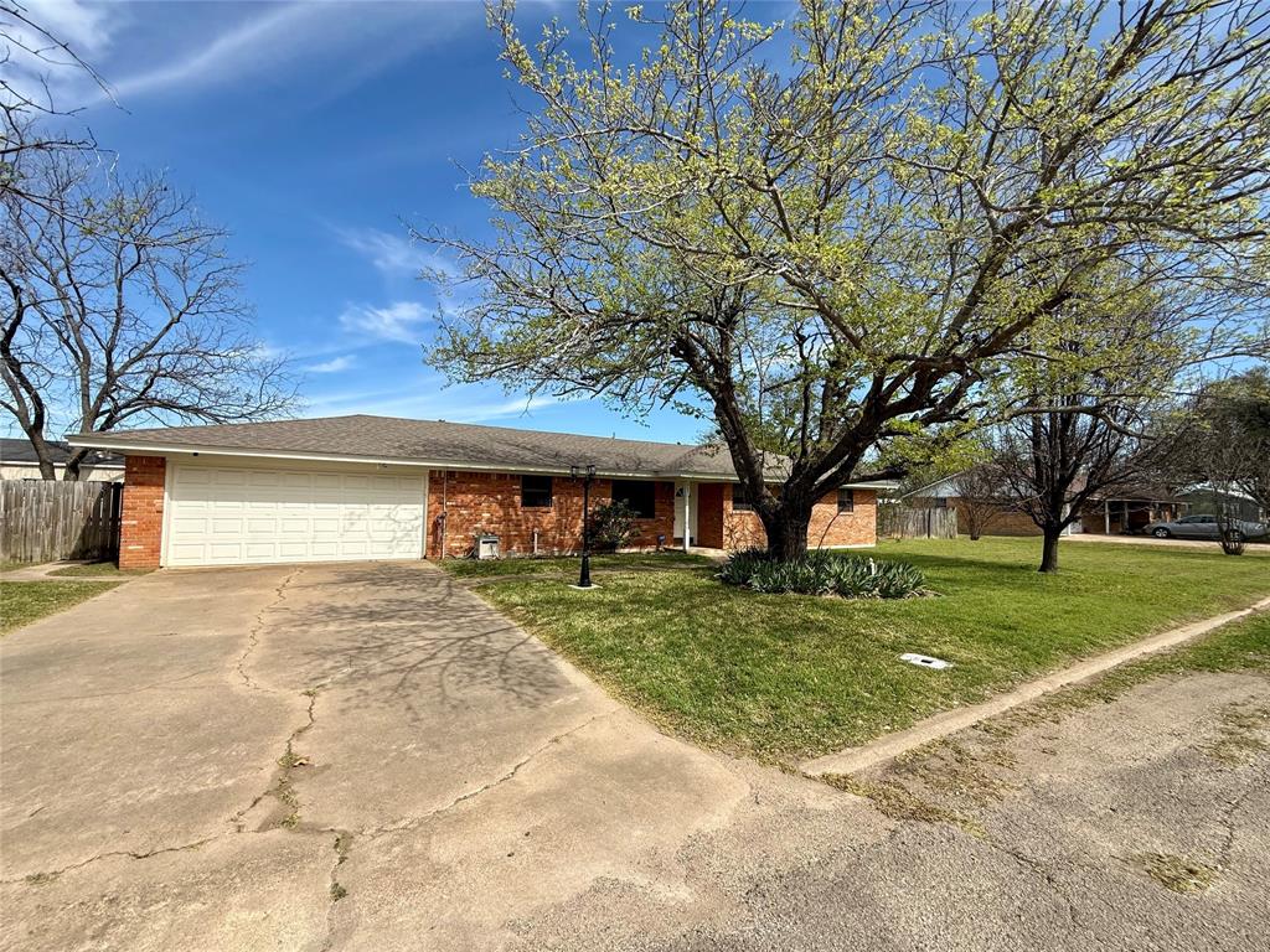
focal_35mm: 14
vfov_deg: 85.7
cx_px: 635
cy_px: 476
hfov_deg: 102.1
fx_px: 514
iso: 50
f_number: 2.2
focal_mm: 2.22
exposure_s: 1/1399
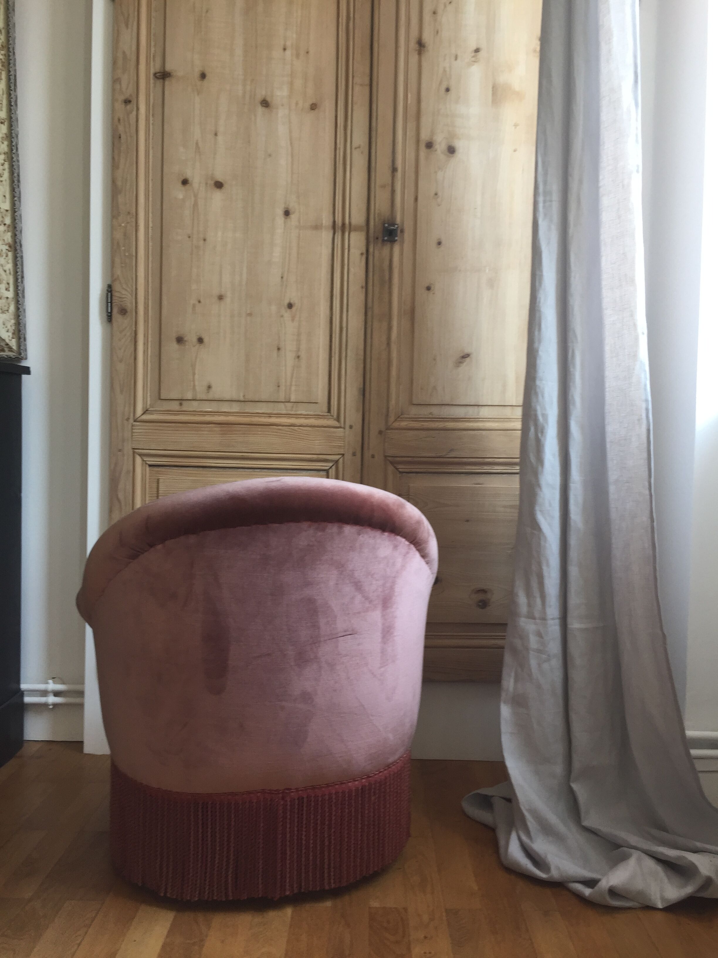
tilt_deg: -1.8
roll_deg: -1.6
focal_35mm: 29
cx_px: 359
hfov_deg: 48.2
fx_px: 802
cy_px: 479
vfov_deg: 61.7
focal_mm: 4.15
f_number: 2.2
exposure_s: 1/50
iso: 40
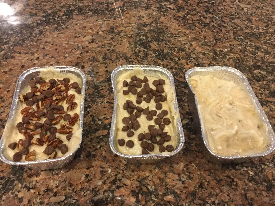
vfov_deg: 45.4
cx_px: 138
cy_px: 103
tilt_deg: -52.2
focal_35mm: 31
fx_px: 246
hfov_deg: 58.4
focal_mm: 3.3
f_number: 2.4
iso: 200
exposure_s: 1/15
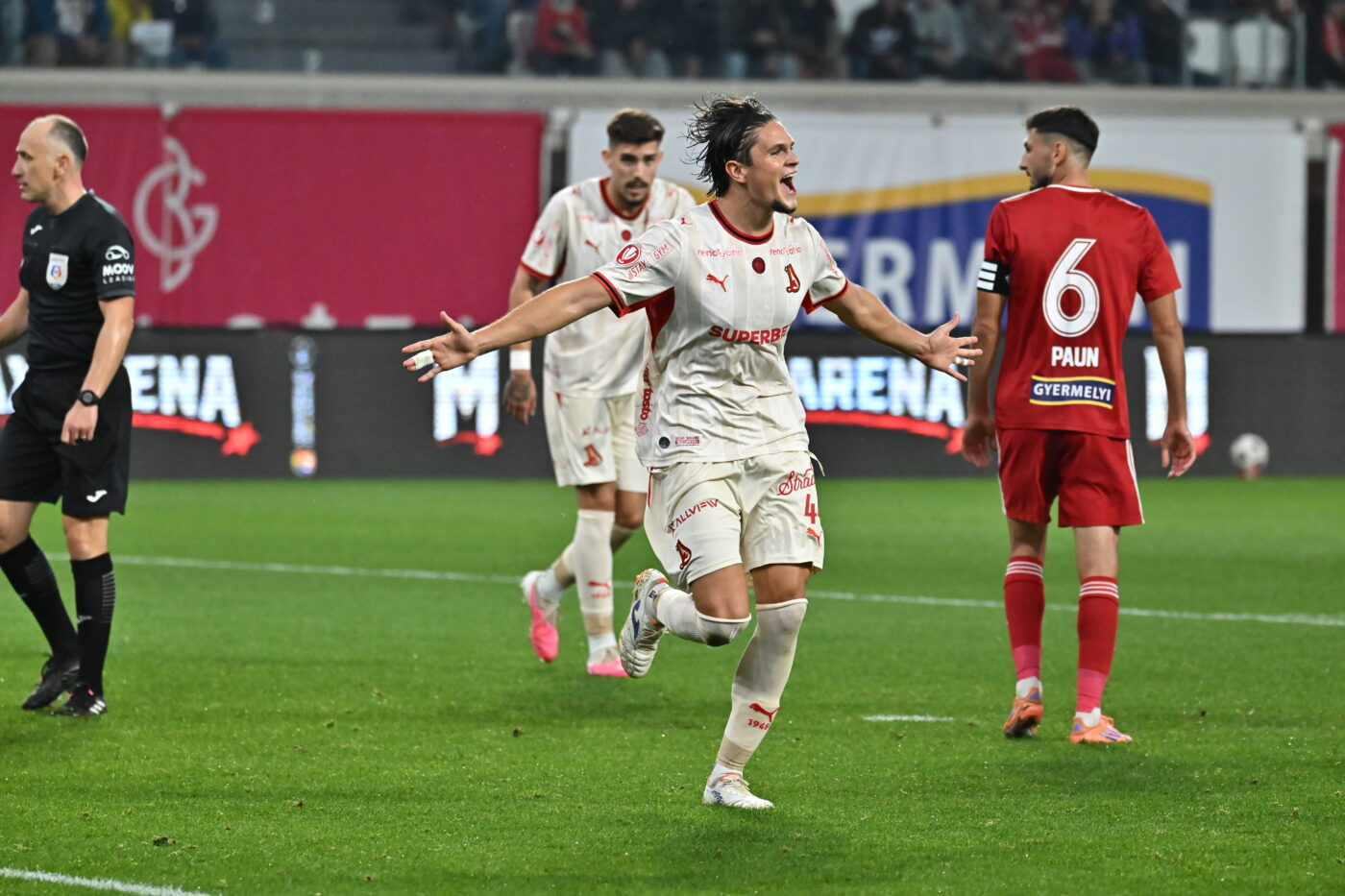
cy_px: 448
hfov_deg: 6.6
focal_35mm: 310
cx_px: 672
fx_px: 11580
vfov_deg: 4.4
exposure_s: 1/1250
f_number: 6
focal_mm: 310
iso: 5600
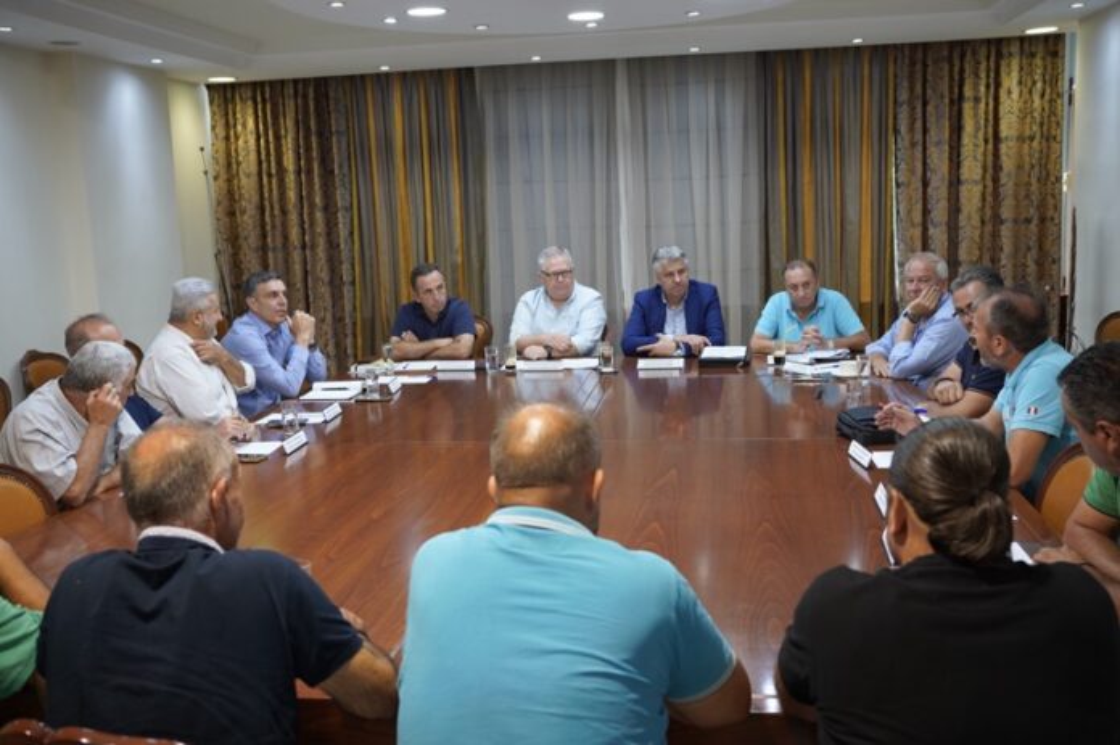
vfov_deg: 36.9
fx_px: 1116
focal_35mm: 36
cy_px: 372
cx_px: 560
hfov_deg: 53.3
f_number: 4
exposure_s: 1/160
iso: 1250
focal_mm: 35.9
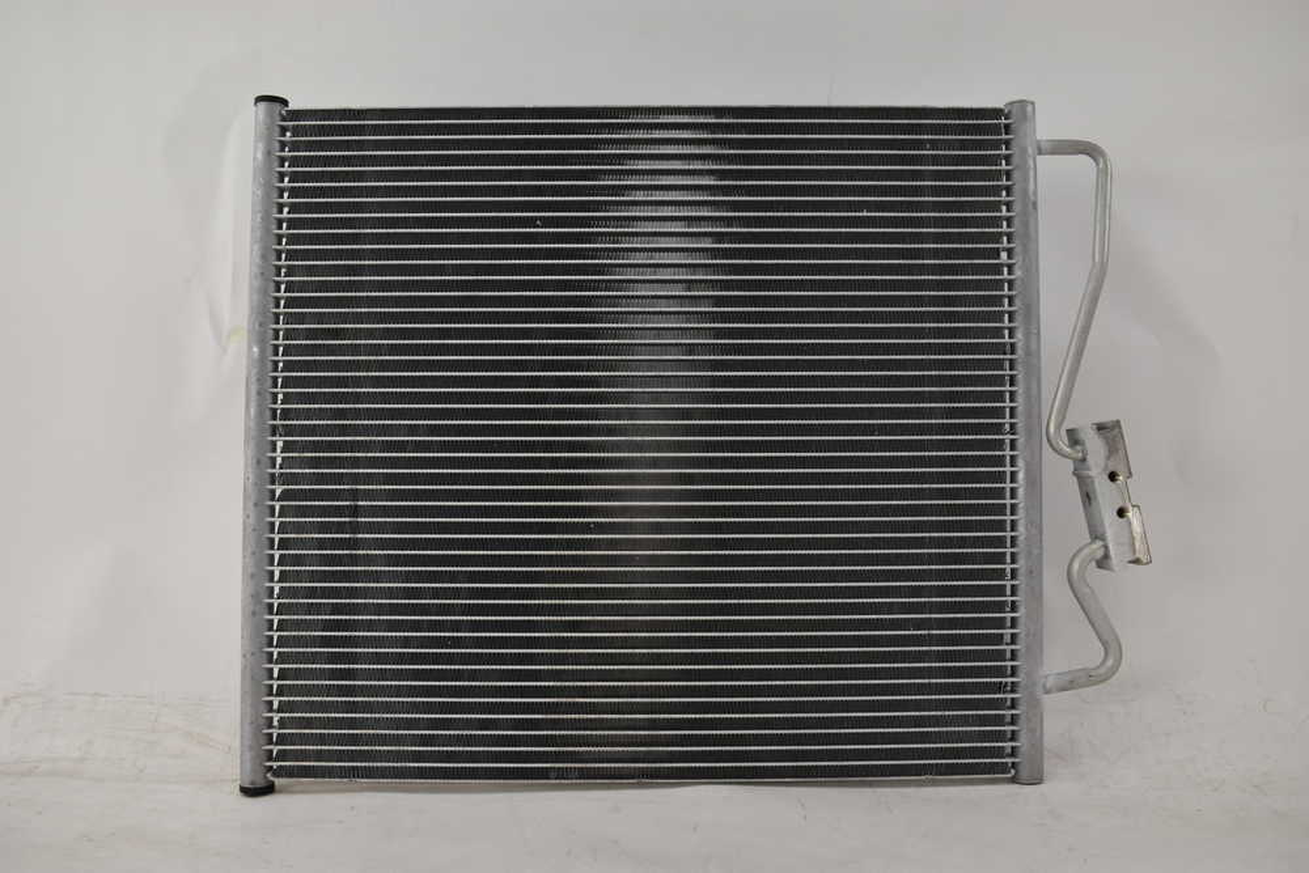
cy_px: 436
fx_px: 1091
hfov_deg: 61.9
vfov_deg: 43.6
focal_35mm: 30
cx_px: 654
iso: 400
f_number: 6.3
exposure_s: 1/160
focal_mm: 20
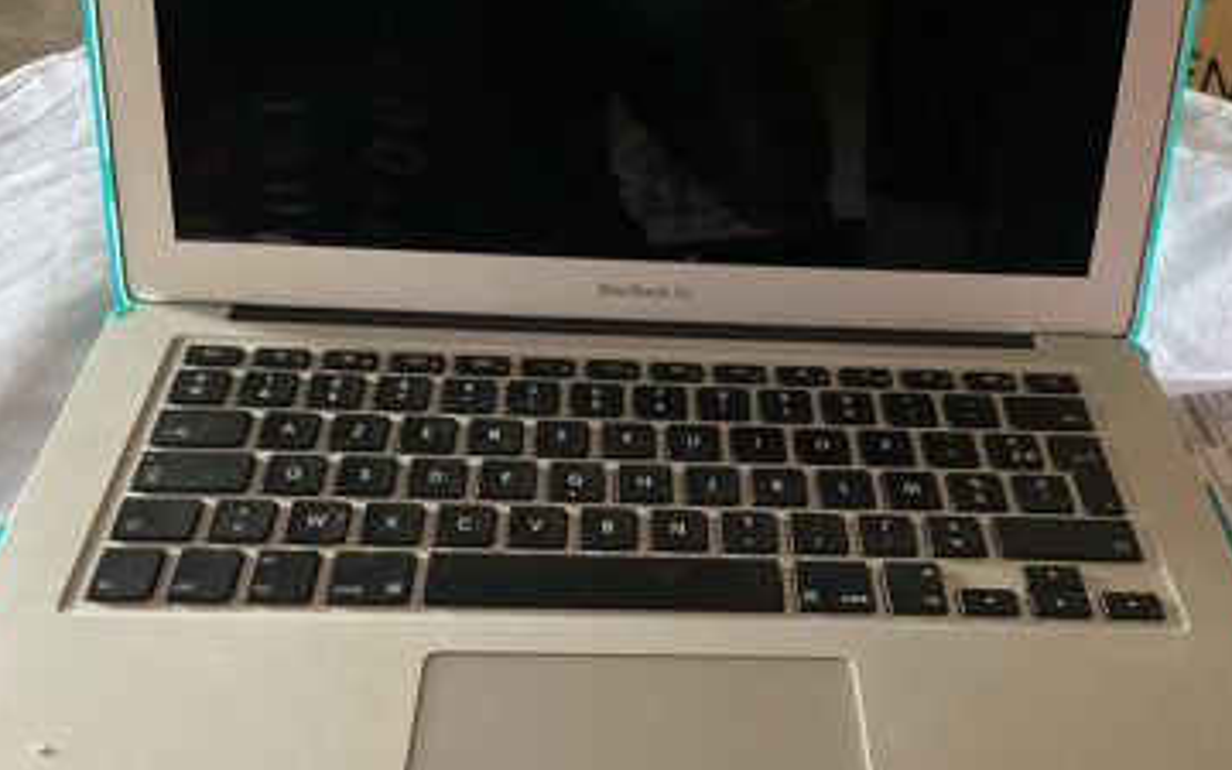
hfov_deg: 48.0
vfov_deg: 31.1
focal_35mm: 41
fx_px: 1377
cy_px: 489
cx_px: 729
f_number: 1.8
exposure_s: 1/30
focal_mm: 3
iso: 400
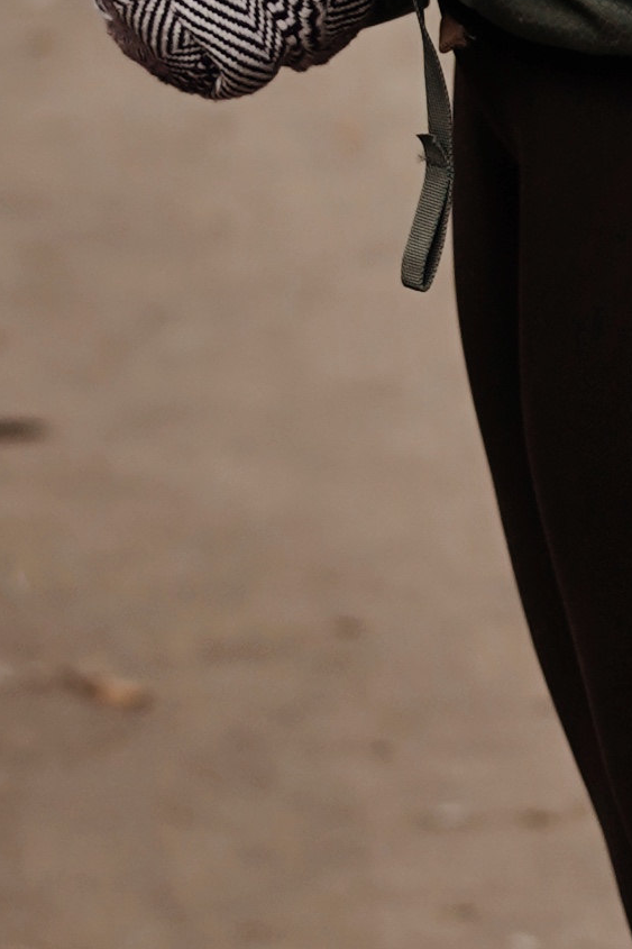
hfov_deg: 3.6
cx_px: 806
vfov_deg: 5.3
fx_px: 10063
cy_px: -1135
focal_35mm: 382
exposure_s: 1/3200
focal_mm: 55
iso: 200
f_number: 2.8
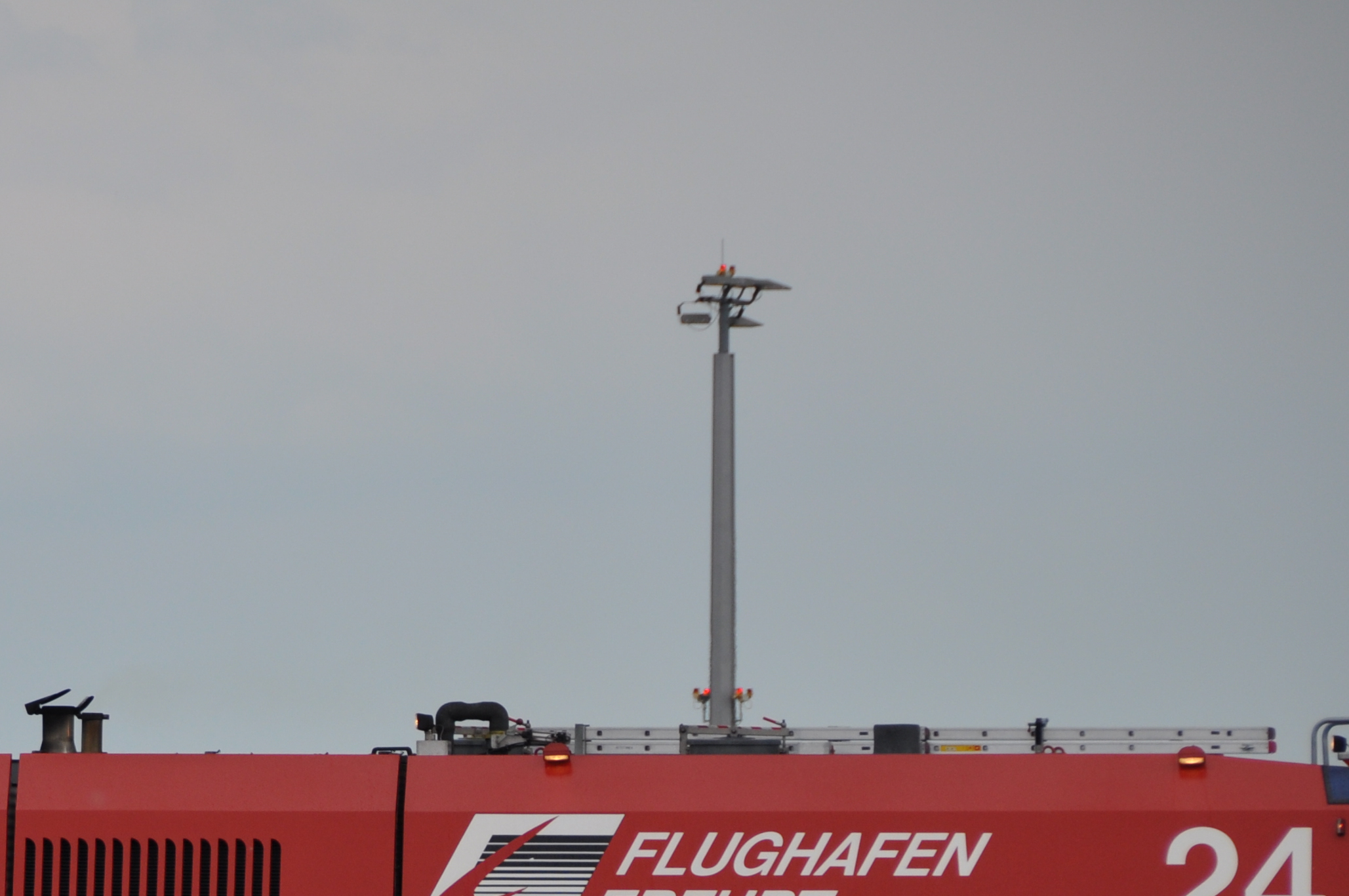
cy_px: 876
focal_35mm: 422
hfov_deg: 4.9
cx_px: 89
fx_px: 15795
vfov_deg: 3.2
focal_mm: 135
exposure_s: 1/1000
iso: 200
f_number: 5.6
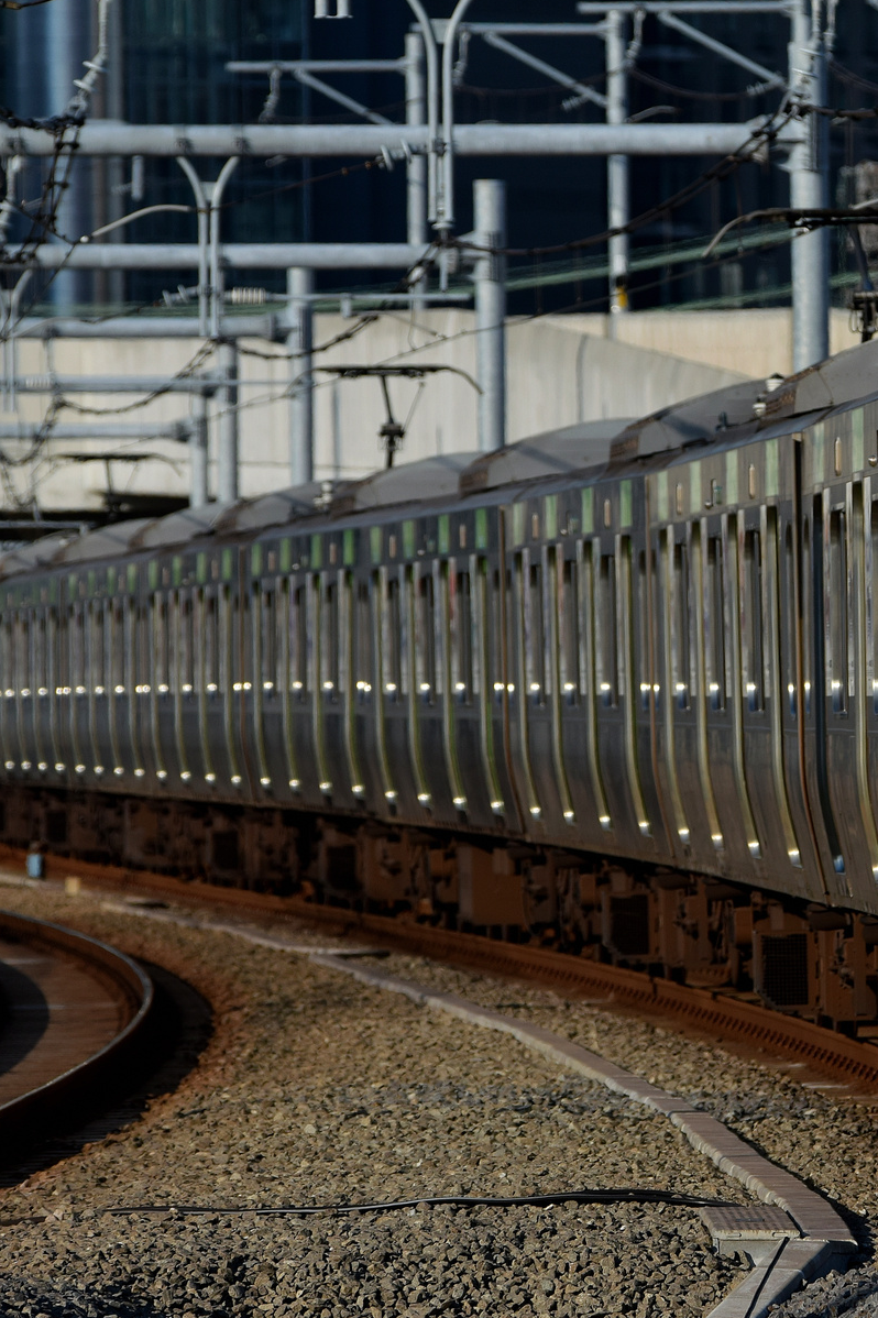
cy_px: 635
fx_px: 18484
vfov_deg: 4.1
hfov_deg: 2.7
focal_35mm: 505
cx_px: 822
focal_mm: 210
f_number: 5.6
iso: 100
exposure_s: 1/1000
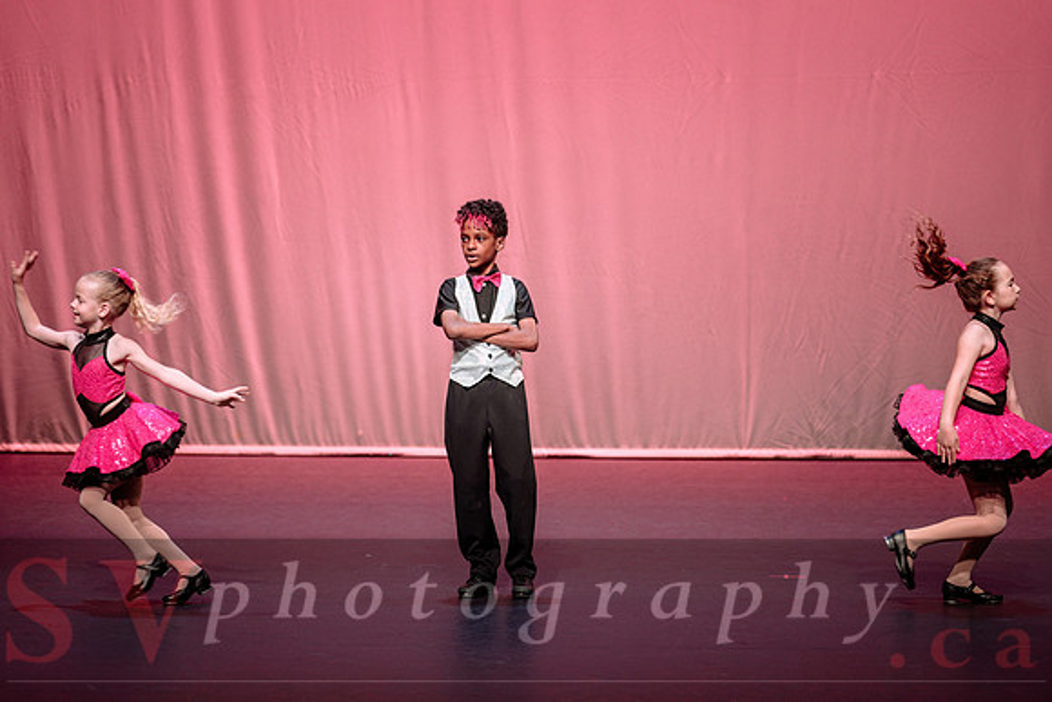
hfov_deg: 12.1
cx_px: 496
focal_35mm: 169
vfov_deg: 8.1
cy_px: 331
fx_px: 4945
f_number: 2.8
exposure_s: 1/400
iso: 1250
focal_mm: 160
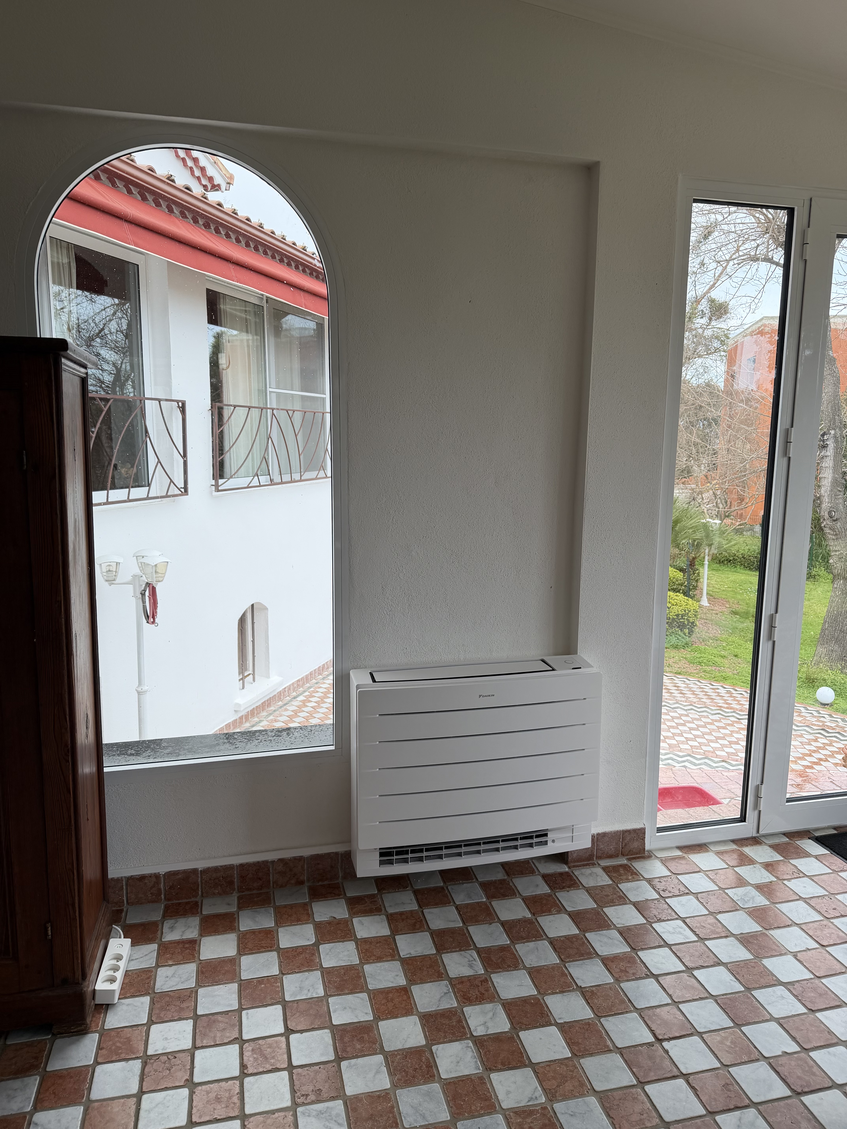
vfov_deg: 71.6
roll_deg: -0.5
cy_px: 564
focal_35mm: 24
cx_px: 424
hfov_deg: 56.8
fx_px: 783
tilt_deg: -8.9
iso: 80
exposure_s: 1/521
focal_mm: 6.76
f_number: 1.78
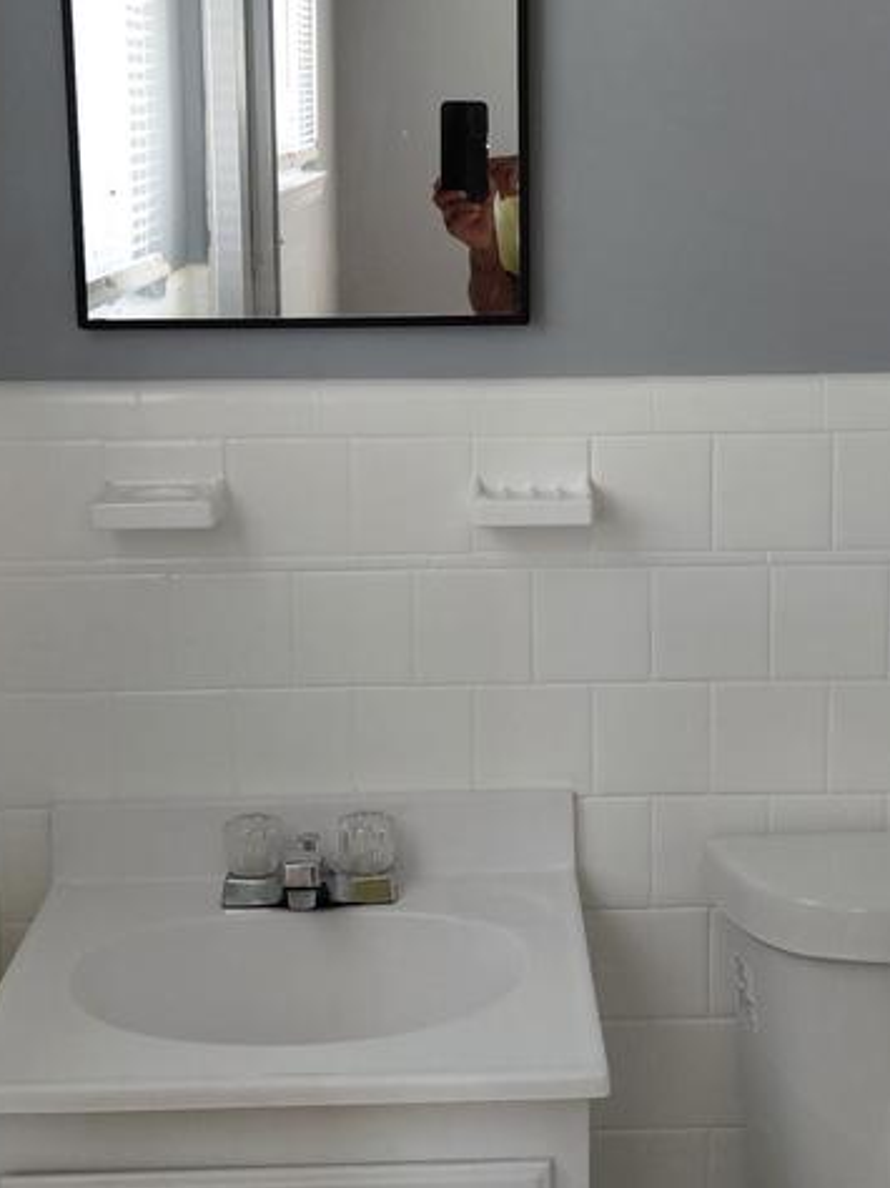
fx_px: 1956
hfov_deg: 25.6
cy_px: 461
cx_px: 539
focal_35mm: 57
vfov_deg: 33.7
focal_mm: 4.69
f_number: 1.8
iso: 200
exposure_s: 1/120
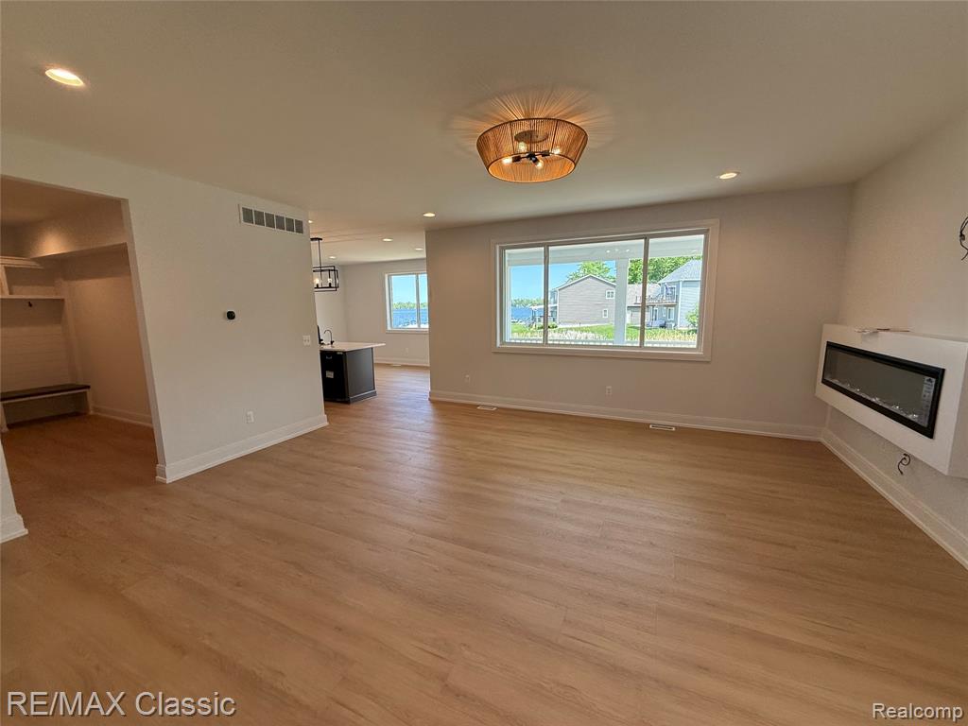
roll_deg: +1.0
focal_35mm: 14
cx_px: 484
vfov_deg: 85.7
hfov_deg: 102.1
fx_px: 391
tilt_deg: -7.3
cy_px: 363
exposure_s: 1/234
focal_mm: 2.22
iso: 64
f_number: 2.2
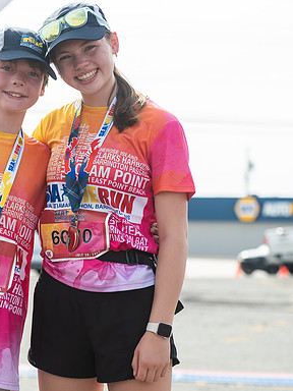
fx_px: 1332
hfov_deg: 12.5
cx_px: 74
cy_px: 191
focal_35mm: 118
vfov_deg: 16.7
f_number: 4.5
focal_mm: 70
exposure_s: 1/1250
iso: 250
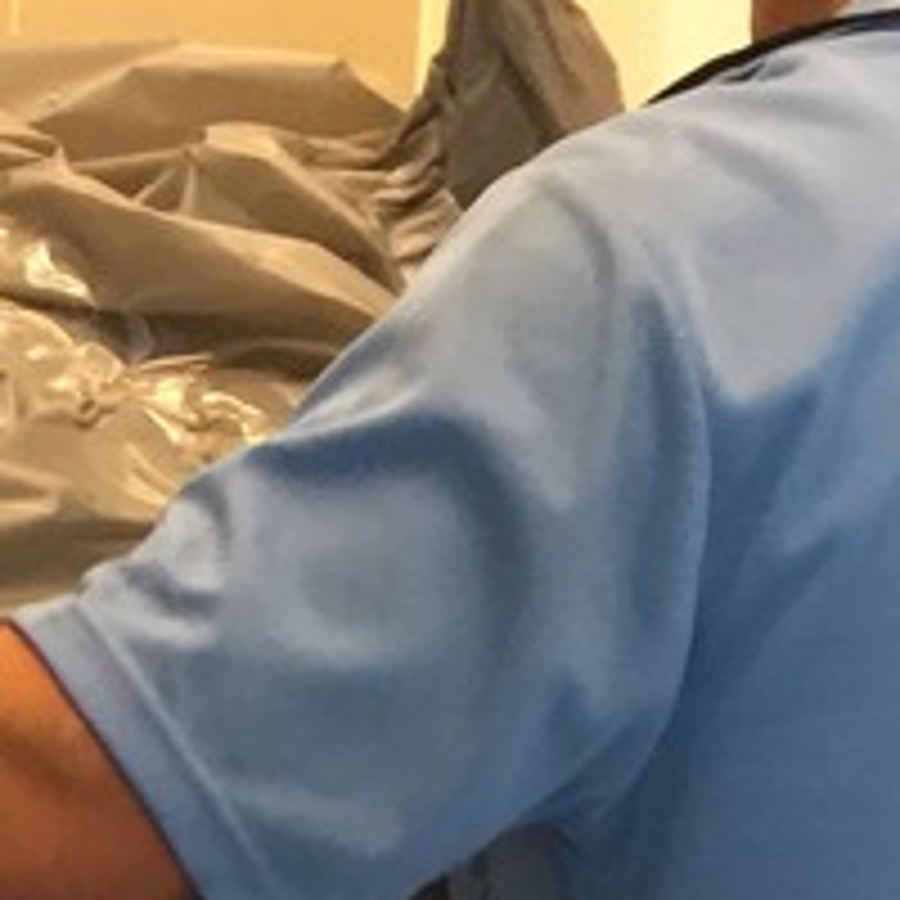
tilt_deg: -21.6
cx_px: 36
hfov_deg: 14.0
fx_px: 3618
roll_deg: -3.0
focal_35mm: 123
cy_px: 1508
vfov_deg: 13.1
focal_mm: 4.15
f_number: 2.2
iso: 125
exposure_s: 1/15
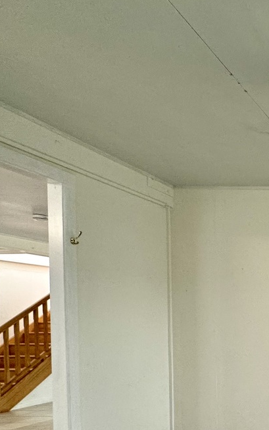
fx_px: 399
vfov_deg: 53.6
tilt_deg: -1.4
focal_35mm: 34
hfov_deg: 25.0
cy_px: 332
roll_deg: +0.4
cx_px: 433
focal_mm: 2.22
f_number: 2.2
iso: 160
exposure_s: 1/100
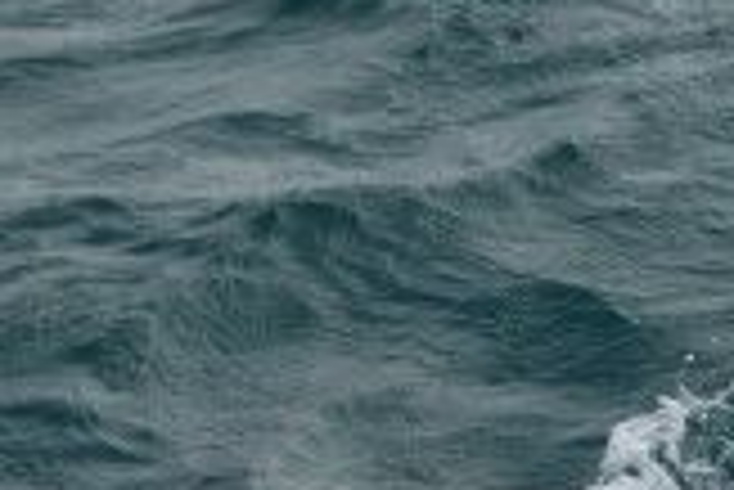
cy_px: 503
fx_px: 7795
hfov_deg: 5.3
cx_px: 1144
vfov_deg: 3.6
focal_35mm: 382
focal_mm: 78
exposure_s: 1/8000
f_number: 5
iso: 1100
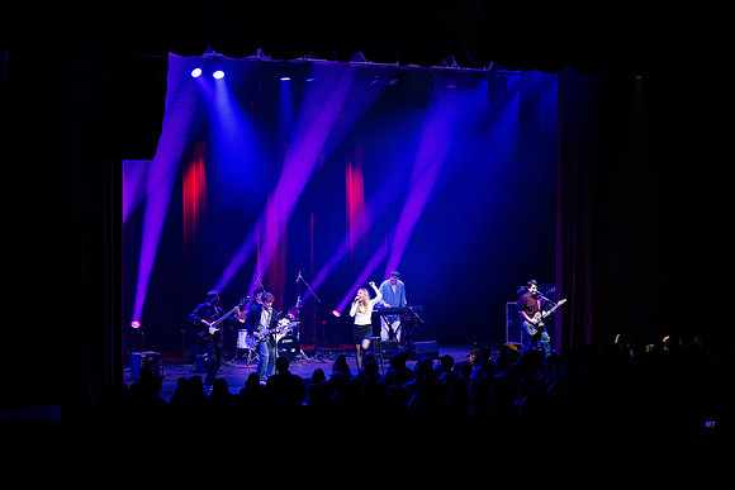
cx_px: 360
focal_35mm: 82
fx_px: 1666
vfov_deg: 16.7
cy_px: 247
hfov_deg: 24.9
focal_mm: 70
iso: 4000
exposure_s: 1/500
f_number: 2.8
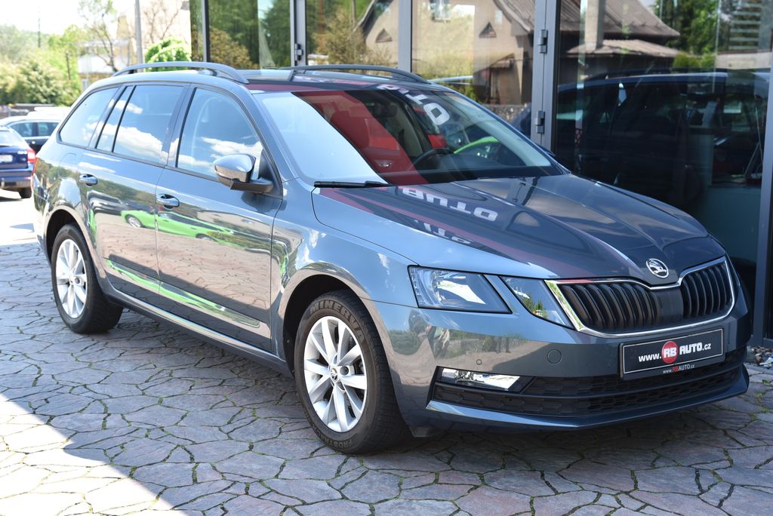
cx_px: 386
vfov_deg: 26.0
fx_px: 1117
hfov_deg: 38.2
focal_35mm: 52
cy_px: 258
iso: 500
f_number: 6.3
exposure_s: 1/160
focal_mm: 52
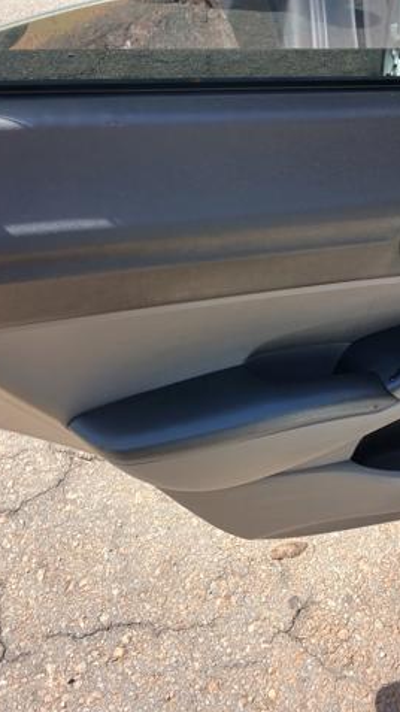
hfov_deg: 31.1
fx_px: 717
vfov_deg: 52.8
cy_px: 357
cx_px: 224
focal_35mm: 38
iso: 20
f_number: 1.8
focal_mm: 3.98
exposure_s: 1/120
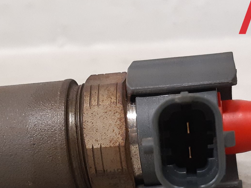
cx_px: 140
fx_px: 370
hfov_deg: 37.4
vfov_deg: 27.3
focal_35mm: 51
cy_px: 178
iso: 250
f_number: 1.7
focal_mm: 3.93
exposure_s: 1/33
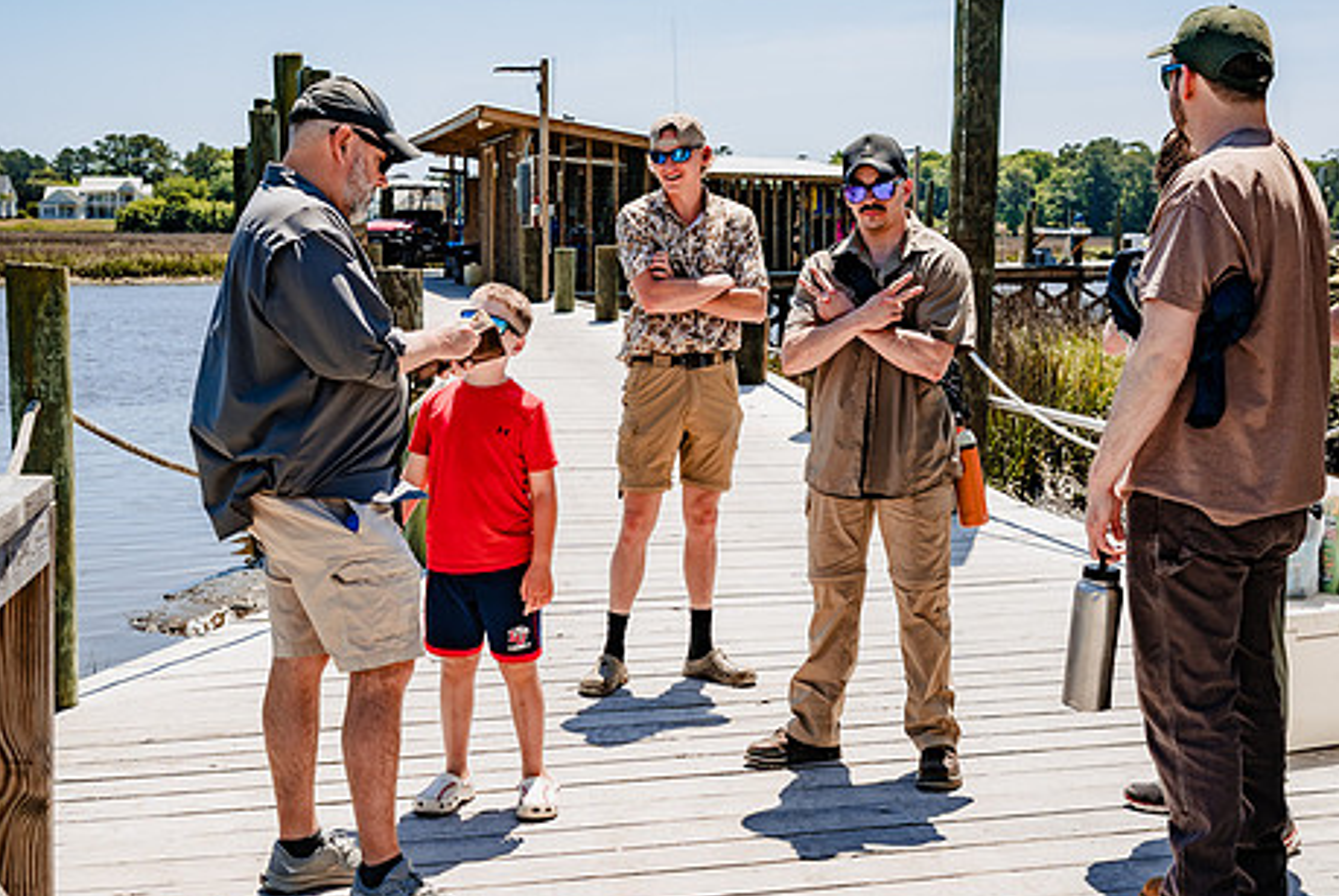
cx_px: 653
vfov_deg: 28.1
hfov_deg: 41.1
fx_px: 1787
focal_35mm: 48
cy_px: 434
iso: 100
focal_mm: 35
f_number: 5.6
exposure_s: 1/640
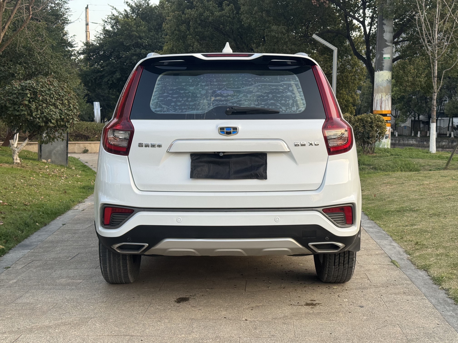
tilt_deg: -4.0
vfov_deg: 30.3
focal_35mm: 48
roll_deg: -0.5
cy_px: 172
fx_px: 635
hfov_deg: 39.7
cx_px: 229
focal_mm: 6.76
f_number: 1.78
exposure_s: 1/349
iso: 64
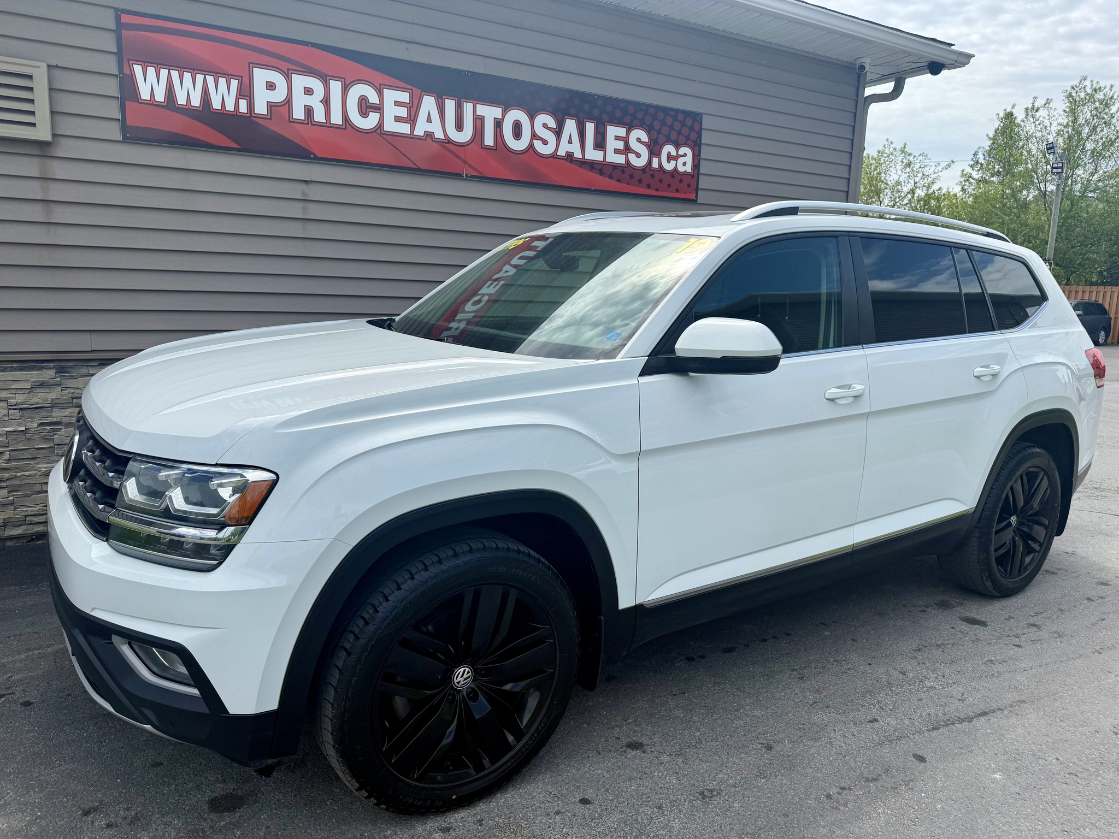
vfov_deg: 56.8
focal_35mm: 24
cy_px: 420
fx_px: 776
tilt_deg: -8.1
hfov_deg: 71.6
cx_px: 560
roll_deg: -1.5
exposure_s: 1/4673
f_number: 1.78
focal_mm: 6.76
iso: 80
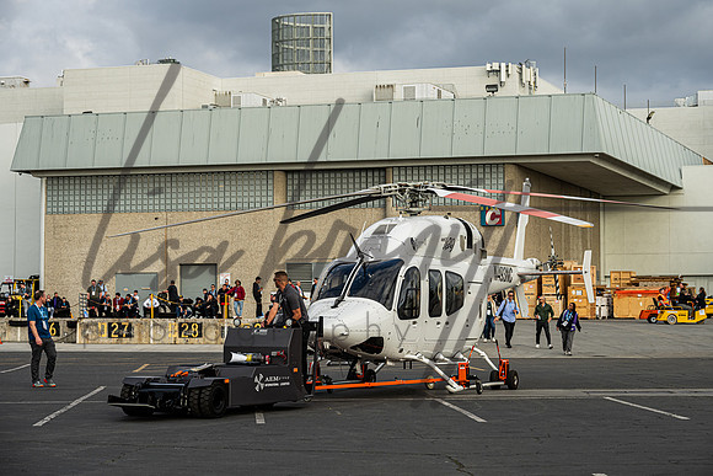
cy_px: 232
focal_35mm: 91
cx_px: 372
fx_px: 1798
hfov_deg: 22.4
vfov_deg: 15.1
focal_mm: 86
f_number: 7.1
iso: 320
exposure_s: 1/500
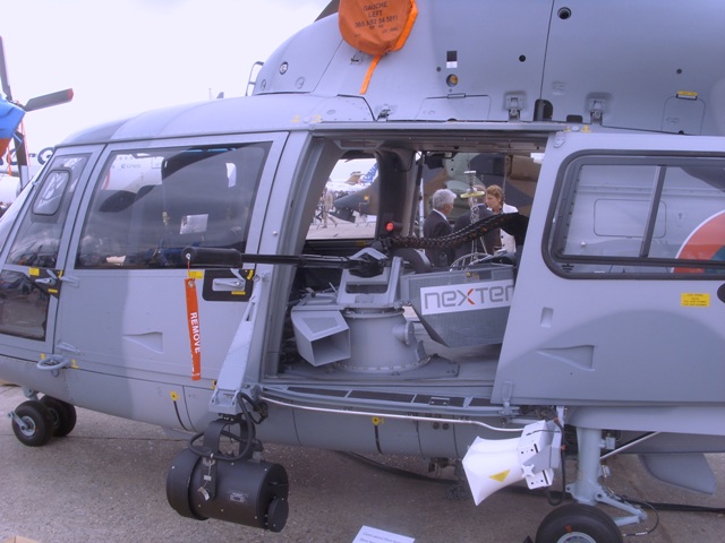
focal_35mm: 36
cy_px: 272
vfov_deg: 39.7
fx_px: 754
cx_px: 362
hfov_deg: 51.4
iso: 80
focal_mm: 6
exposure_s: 1/125
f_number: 5.5
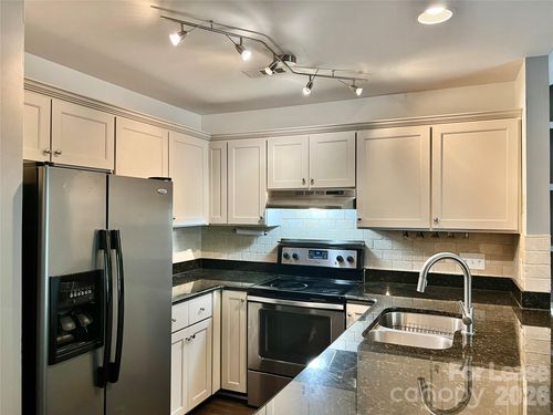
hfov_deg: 67.3
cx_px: 276
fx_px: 415
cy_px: 208
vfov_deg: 53.1
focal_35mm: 26
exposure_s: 1/60
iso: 125
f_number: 1.5
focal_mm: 5.7
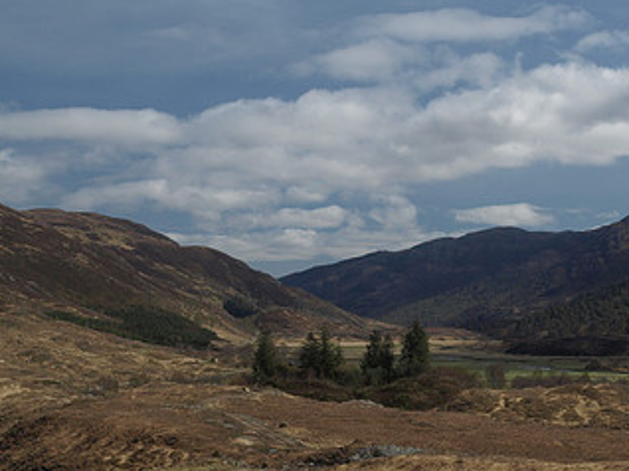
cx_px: 443
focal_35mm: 84
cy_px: 322
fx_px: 1525
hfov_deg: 23.1
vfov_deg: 17.5
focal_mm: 23
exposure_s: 1/80
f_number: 13
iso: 200
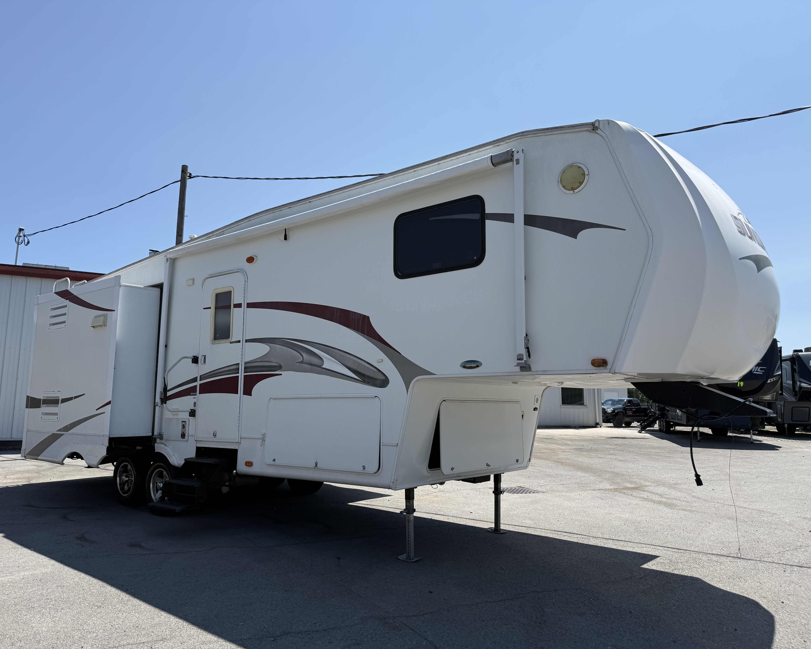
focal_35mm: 25
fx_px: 600
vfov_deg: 56.8
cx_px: 403
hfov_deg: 68.1
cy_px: 324
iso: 80
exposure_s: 1/5319
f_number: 1.78
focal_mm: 6.76
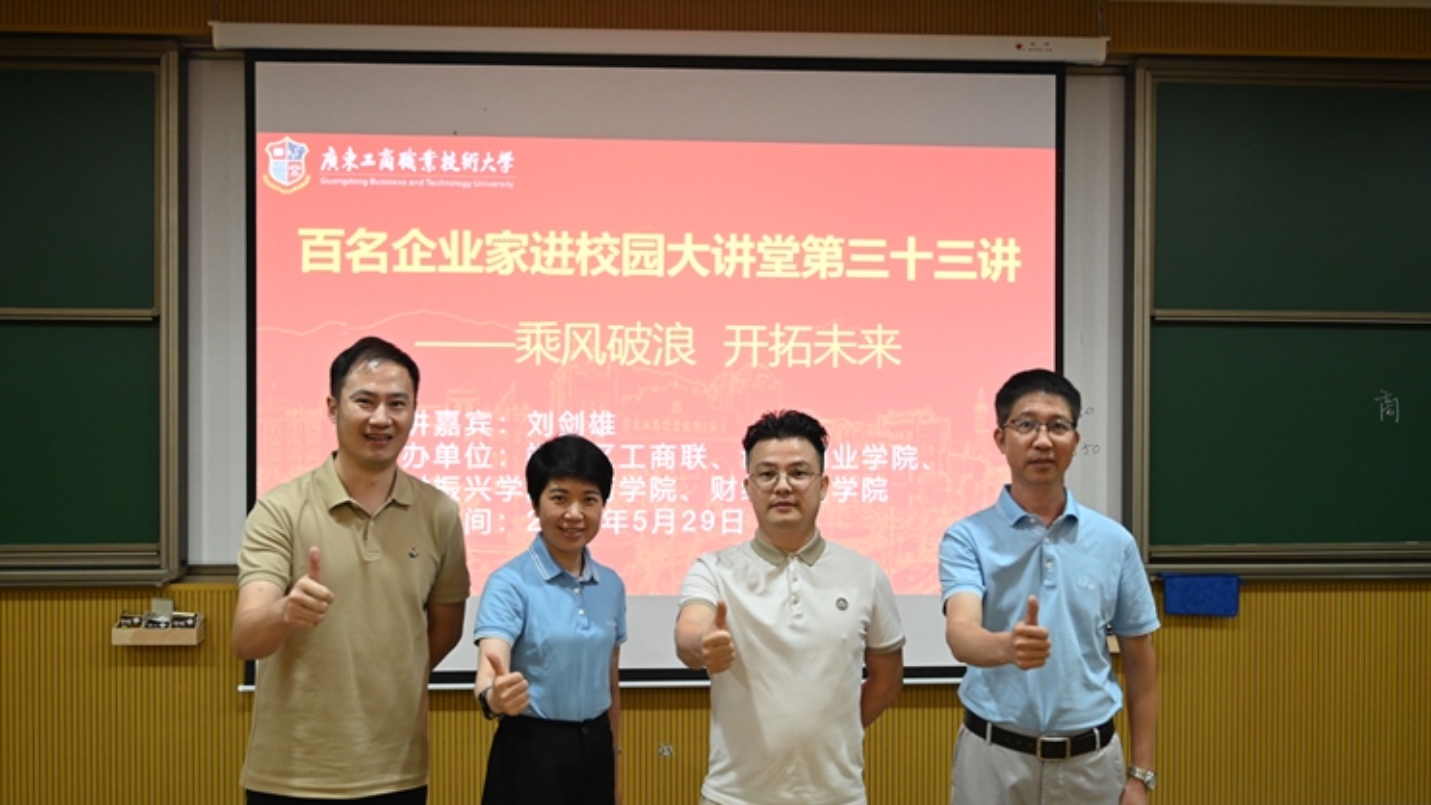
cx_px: 714
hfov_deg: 55.3
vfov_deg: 32.8
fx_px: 1366
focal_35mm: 36
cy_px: 372
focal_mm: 34
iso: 3200
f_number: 4
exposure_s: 1/100
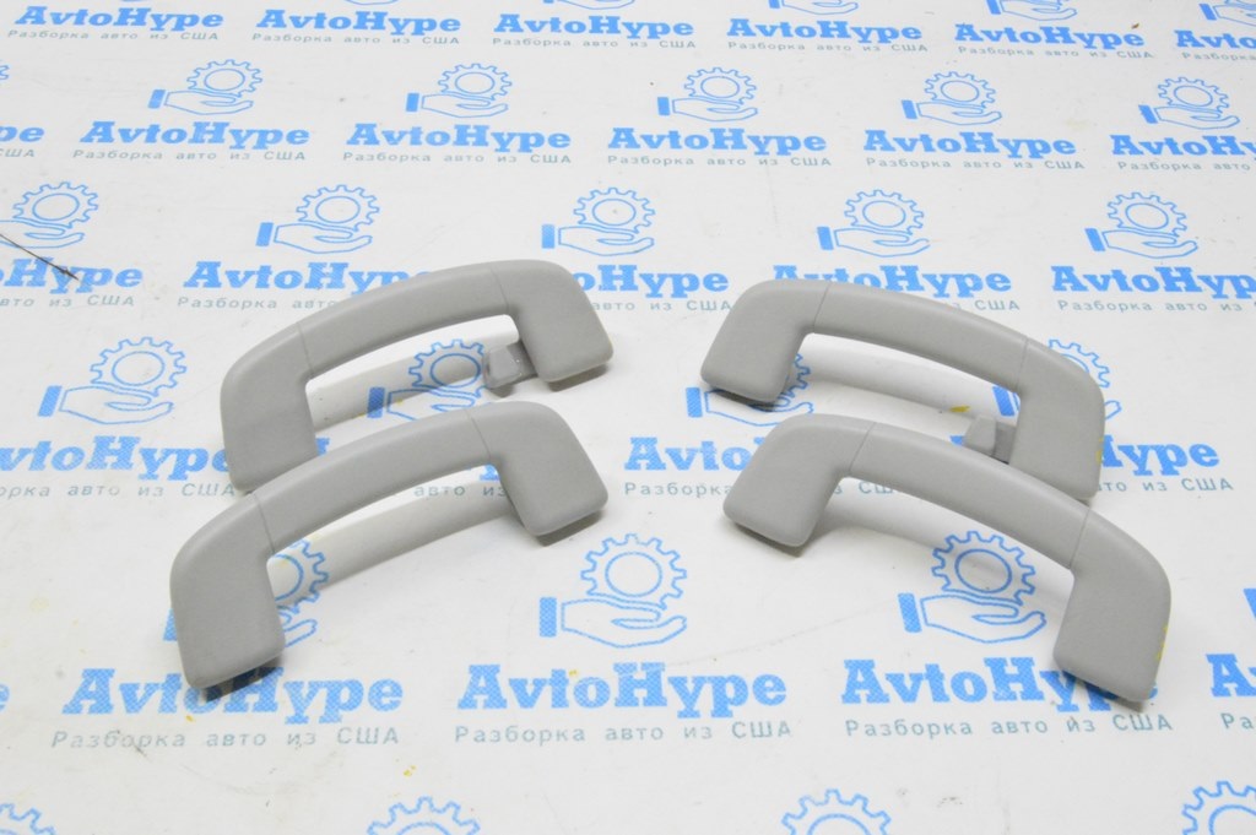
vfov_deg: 34.2
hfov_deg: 49.6
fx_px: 1360
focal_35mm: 39
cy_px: 418
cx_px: 628
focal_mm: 26
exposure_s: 1/20
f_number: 20
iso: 6400
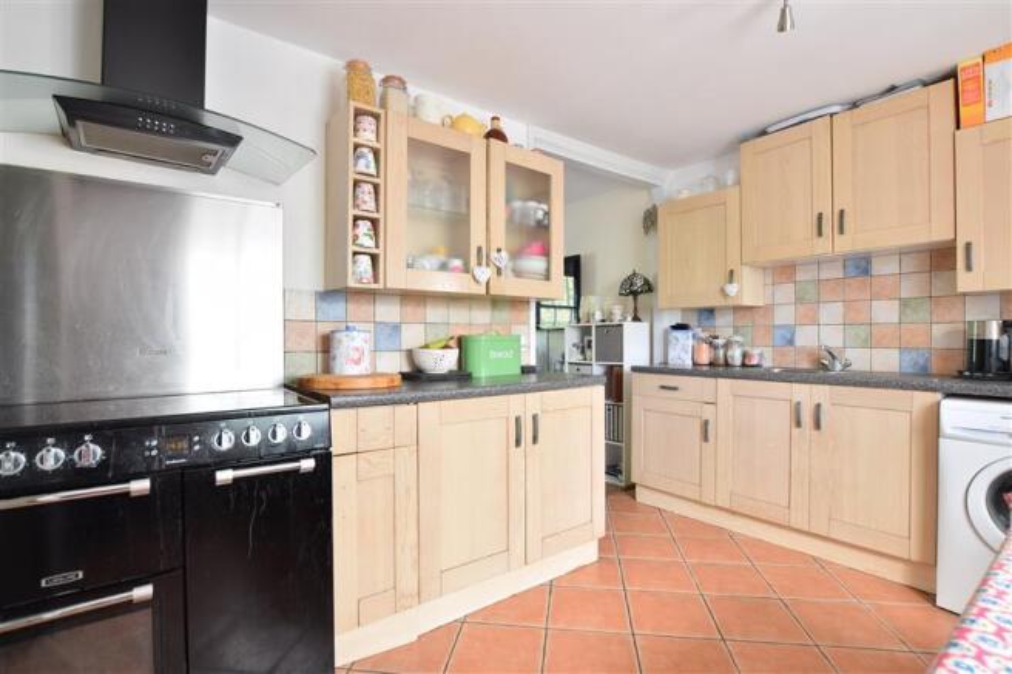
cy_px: 337
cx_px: 506
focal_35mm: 17
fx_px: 485
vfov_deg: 69.6
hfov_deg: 92.5
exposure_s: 1/6
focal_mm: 11.5
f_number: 8
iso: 200
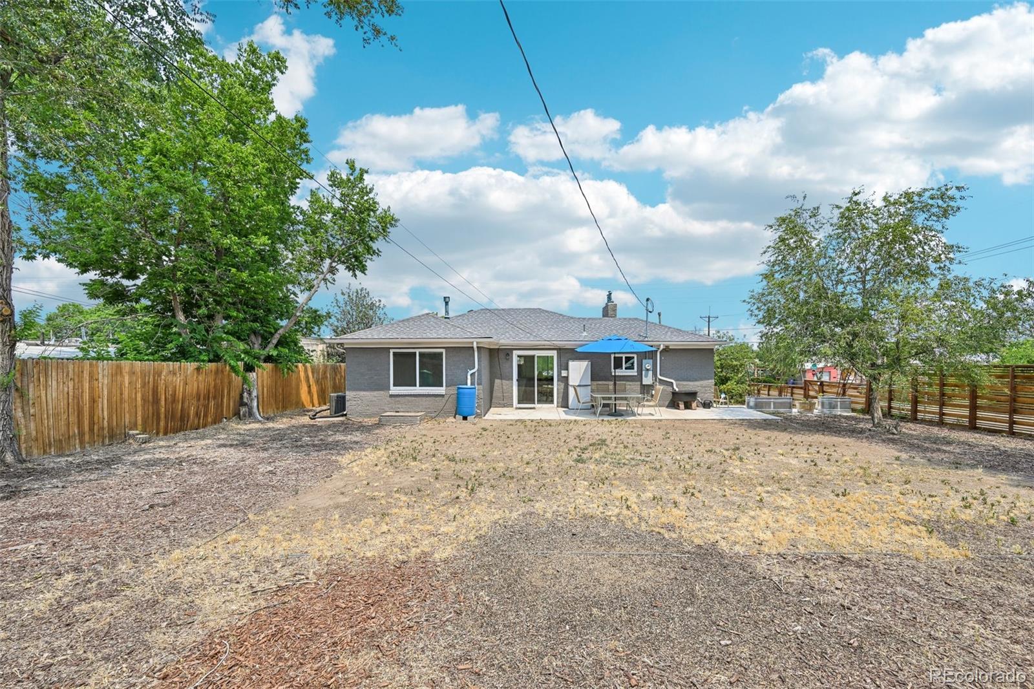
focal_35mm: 14
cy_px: 344
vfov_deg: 81.2
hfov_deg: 104.3
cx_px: 517
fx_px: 402
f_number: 10
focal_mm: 14
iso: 64
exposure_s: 1/125
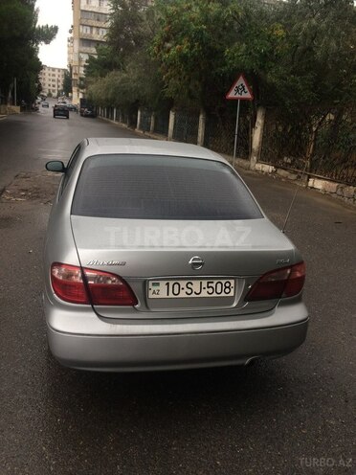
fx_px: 398
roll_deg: -4.9
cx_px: 178
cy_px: 238
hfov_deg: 48.2
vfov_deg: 61.7
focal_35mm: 29
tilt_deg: -15.8
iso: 64
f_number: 2.2
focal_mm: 4.15
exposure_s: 1/100
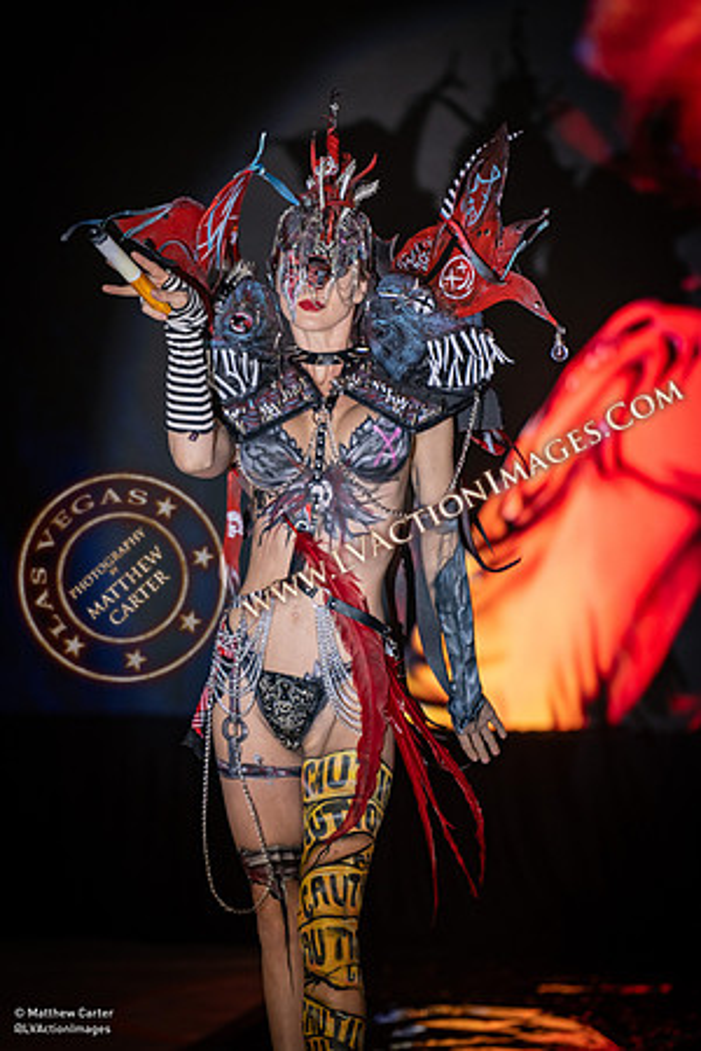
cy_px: 526
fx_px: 5841
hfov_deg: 6.9
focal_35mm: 200
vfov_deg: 10.3
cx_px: 350
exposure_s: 1/320
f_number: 2.8
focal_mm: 200
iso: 1250
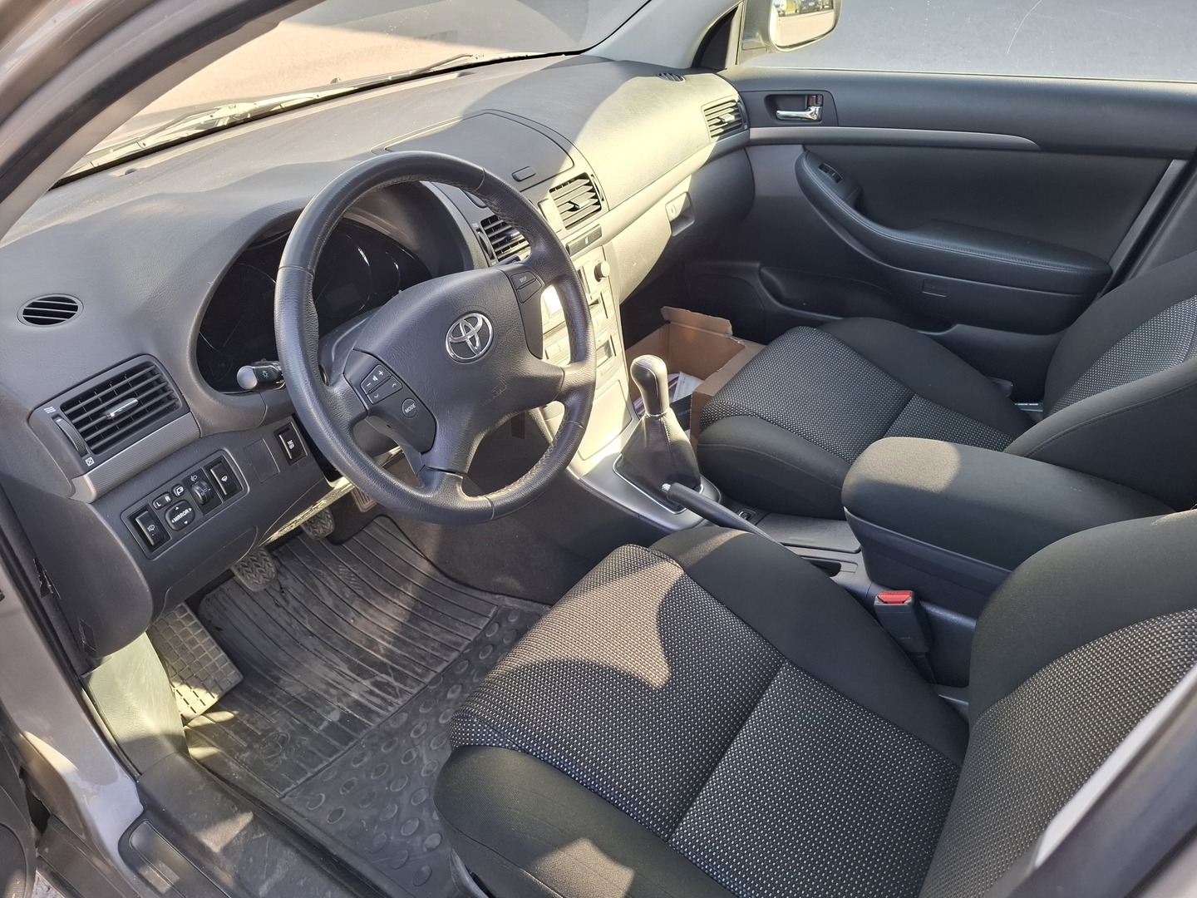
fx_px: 795
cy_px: 449
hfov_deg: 73.9
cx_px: 598
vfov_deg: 58.9
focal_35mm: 23
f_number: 1.8
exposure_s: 1/100
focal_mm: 5.54
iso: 50
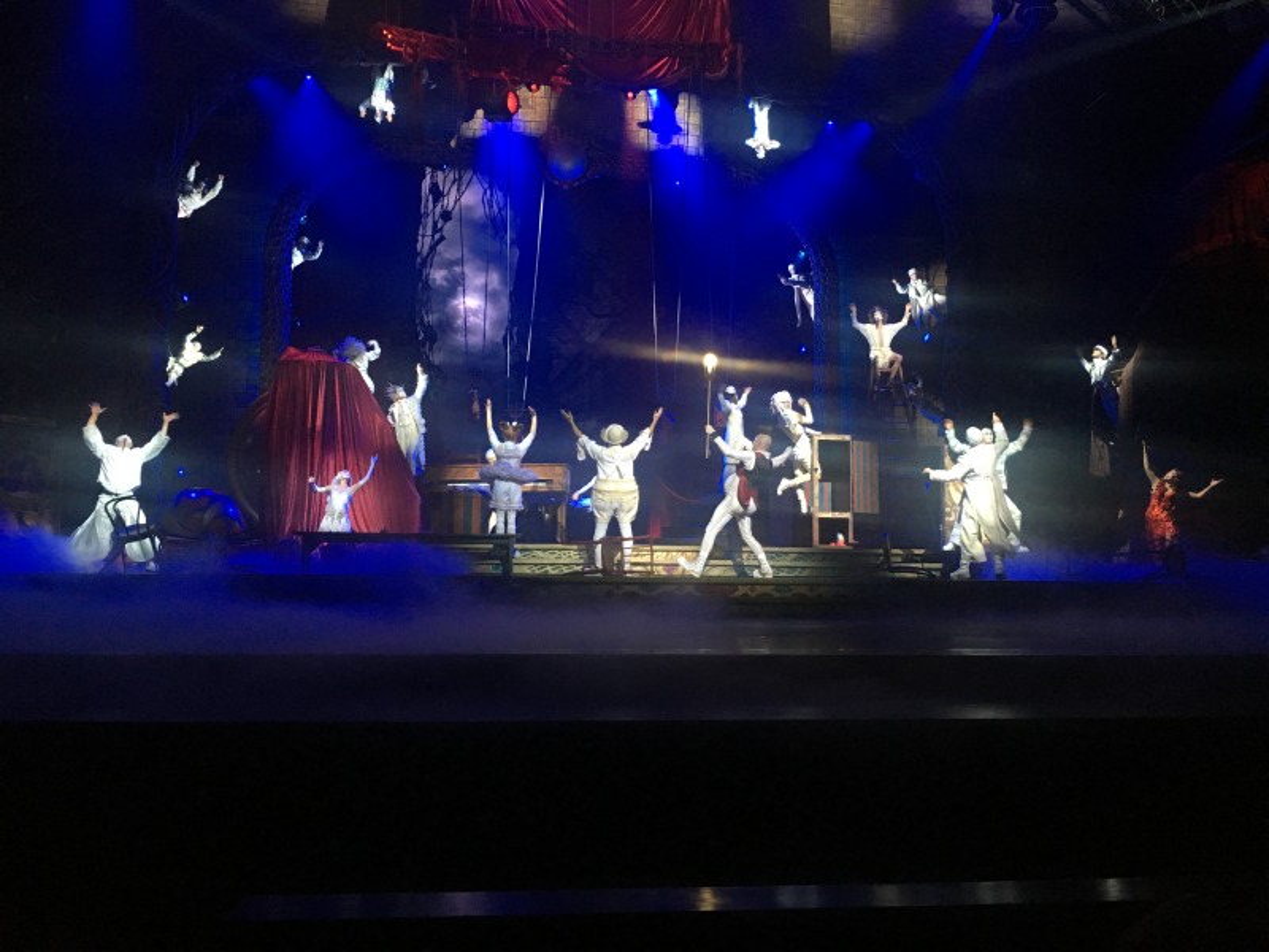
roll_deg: +0.0
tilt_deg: +5.0
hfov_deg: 61.7
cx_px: 634
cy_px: 476
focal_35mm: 29
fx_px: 1063
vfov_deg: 48.2
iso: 125
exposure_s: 1/30
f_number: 2.2
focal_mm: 4.15
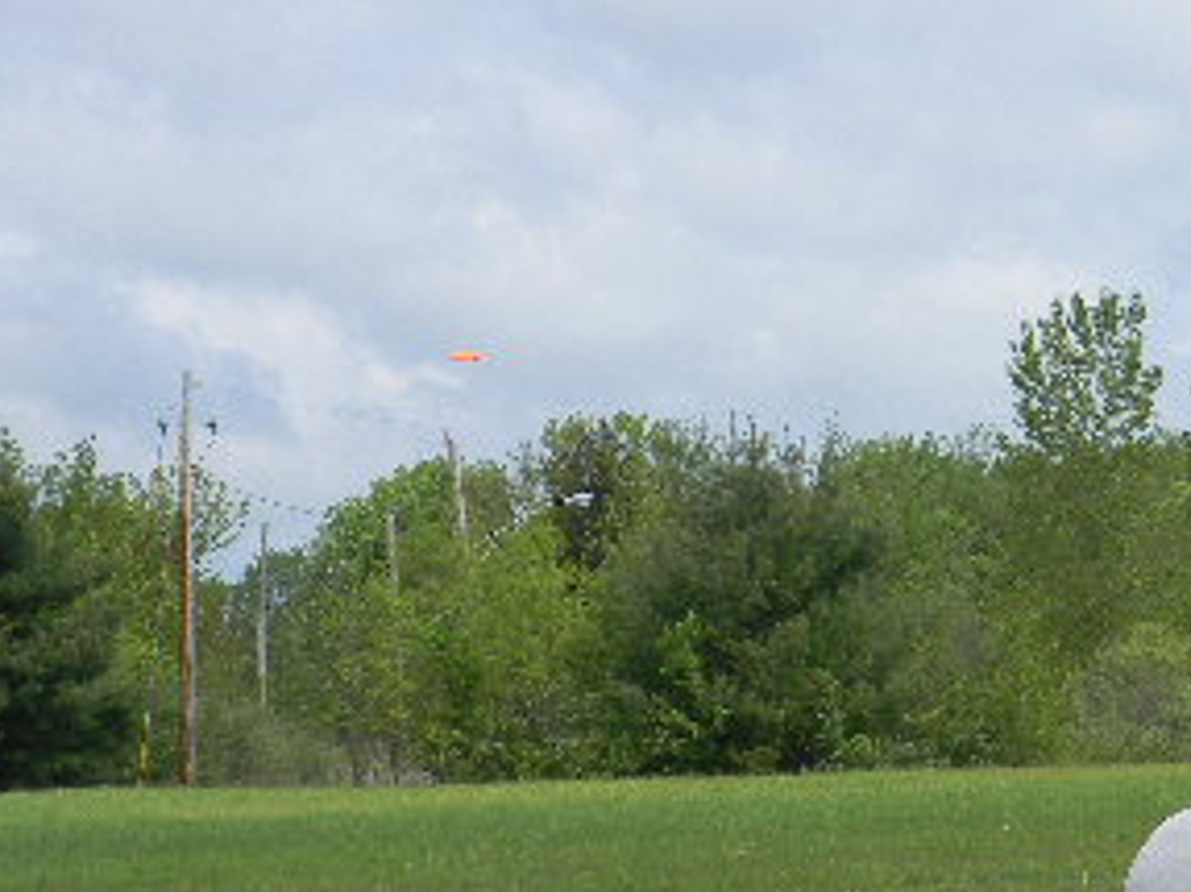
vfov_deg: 6.3
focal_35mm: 234
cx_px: 1137
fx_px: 8048
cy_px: 465
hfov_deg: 8.4
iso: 80
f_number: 4.7
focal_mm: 19
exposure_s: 1/654
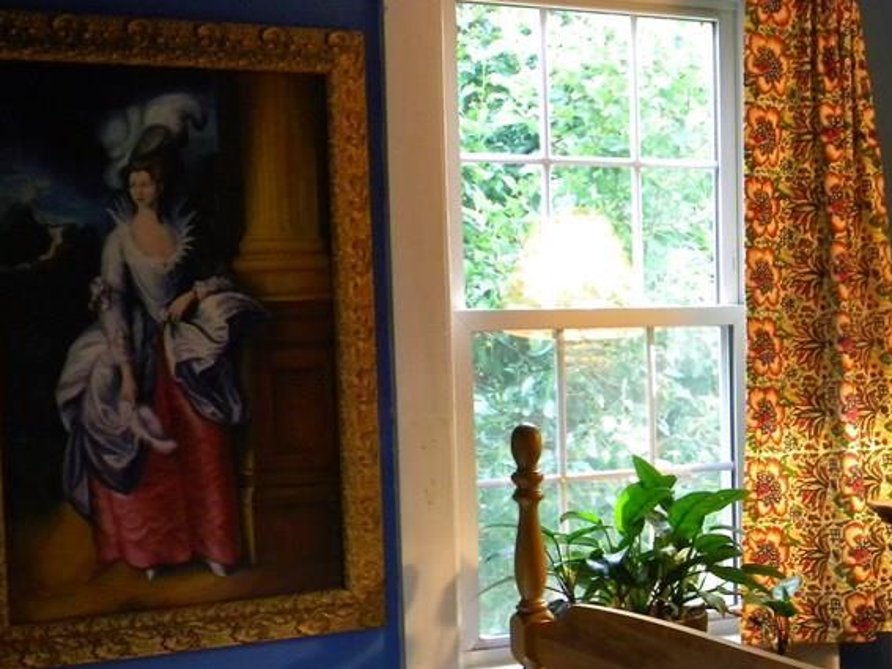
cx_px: 730
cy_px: 450
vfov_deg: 22.5
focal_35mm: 65
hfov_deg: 29.1
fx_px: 1675
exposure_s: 1/21.2
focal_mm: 6.4
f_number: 3.7
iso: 400
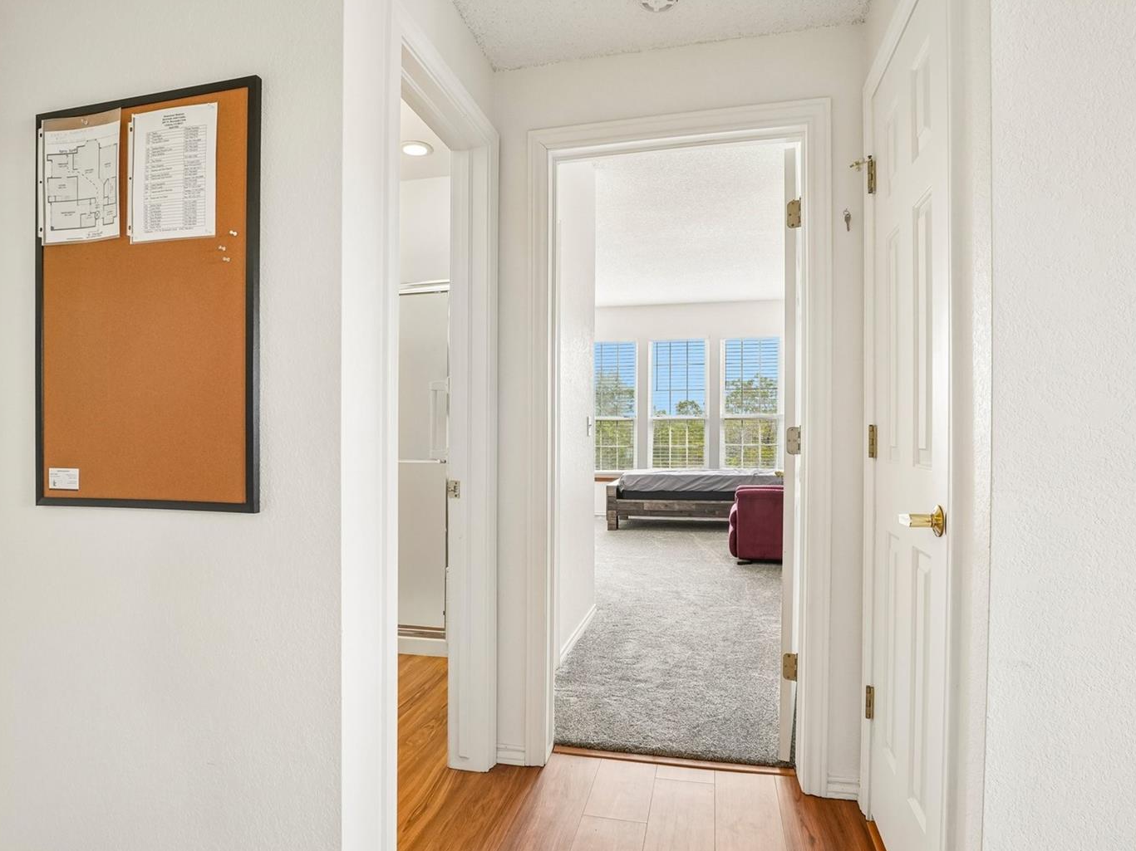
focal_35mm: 19
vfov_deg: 69.9
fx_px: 609
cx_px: 560
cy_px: 435
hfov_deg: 86.0
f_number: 8
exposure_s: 1/30
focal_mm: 11
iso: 320
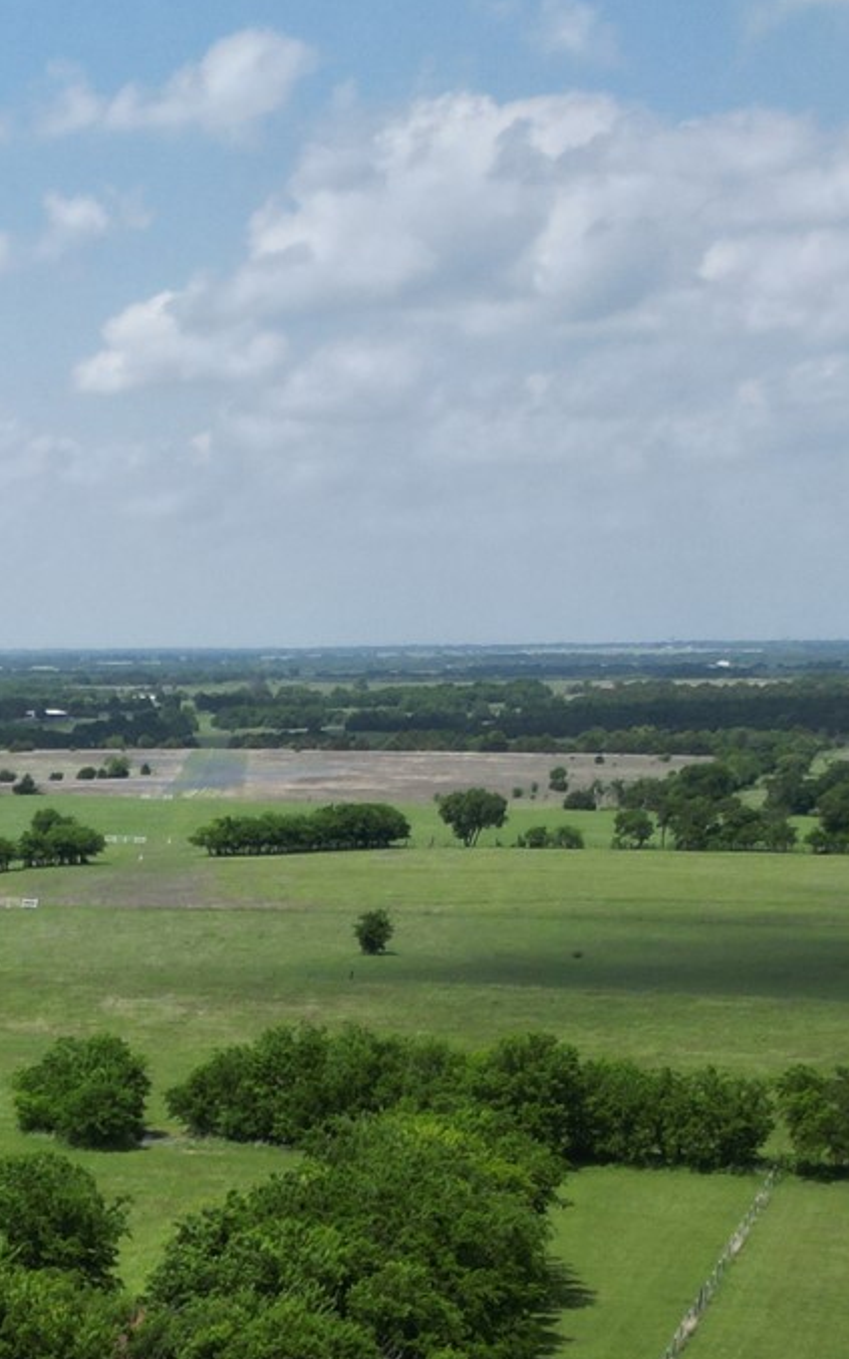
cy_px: 1469
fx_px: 2851
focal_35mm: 77
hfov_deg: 14.3
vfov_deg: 25.0
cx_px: -819
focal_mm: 6.72
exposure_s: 1/3200
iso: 100
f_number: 1.7
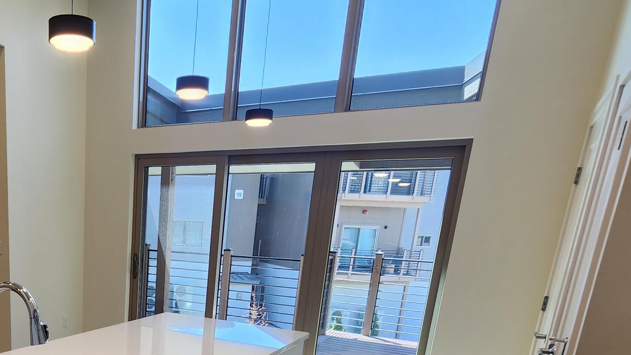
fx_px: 485
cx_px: 104
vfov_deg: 35.8
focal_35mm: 29
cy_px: 364
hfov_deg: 59.5
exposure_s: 1/120
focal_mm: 2.2
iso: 64
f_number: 2.2
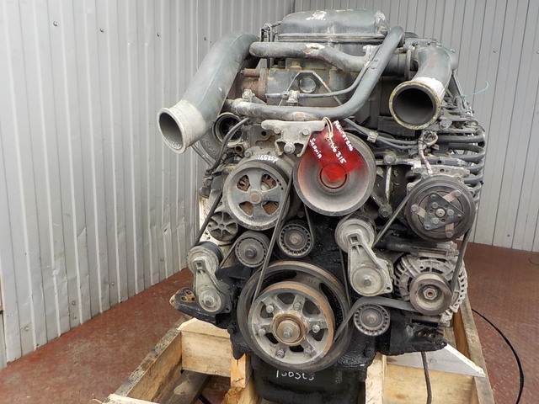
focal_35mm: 30
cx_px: 270
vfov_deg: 46.8
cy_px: 202
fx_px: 467
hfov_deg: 60.0
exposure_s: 1/30
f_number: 3.3
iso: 140
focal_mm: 4.1
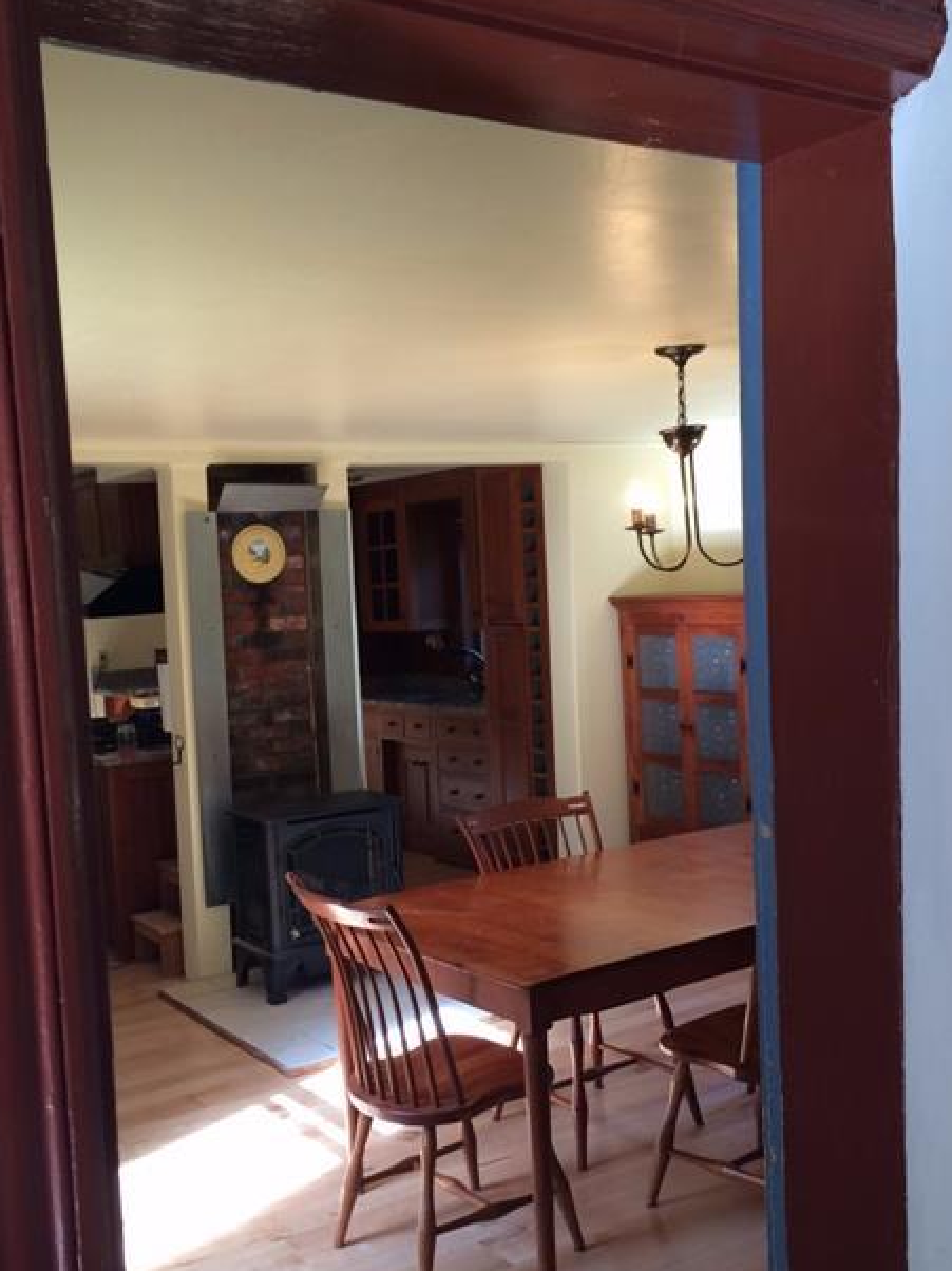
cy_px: 703
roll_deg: +3.7
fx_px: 1358
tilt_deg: -7.1
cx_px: 473
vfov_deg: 50.1
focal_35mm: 37
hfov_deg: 38.6
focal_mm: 4.15
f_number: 2.2
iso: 32
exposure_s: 1/40
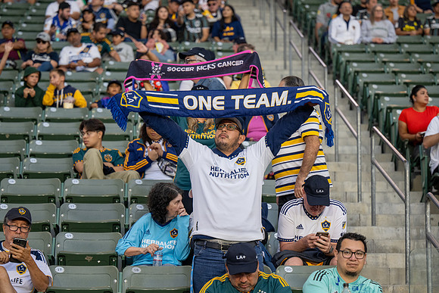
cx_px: 222
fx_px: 1334
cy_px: 140
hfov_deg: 18.7
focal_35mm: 109
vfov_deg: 12.5
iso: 1250
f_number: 2.8
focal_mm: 92
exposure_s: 1/500
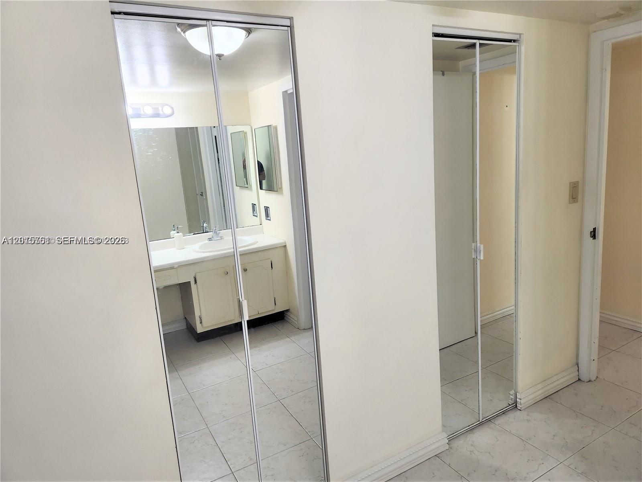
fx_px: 427
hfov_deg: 73.9
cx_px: 321
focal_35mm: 23
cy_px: 241
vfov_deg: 58.9
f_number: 1.8
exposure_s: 1/180
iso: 100
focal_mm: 5.4
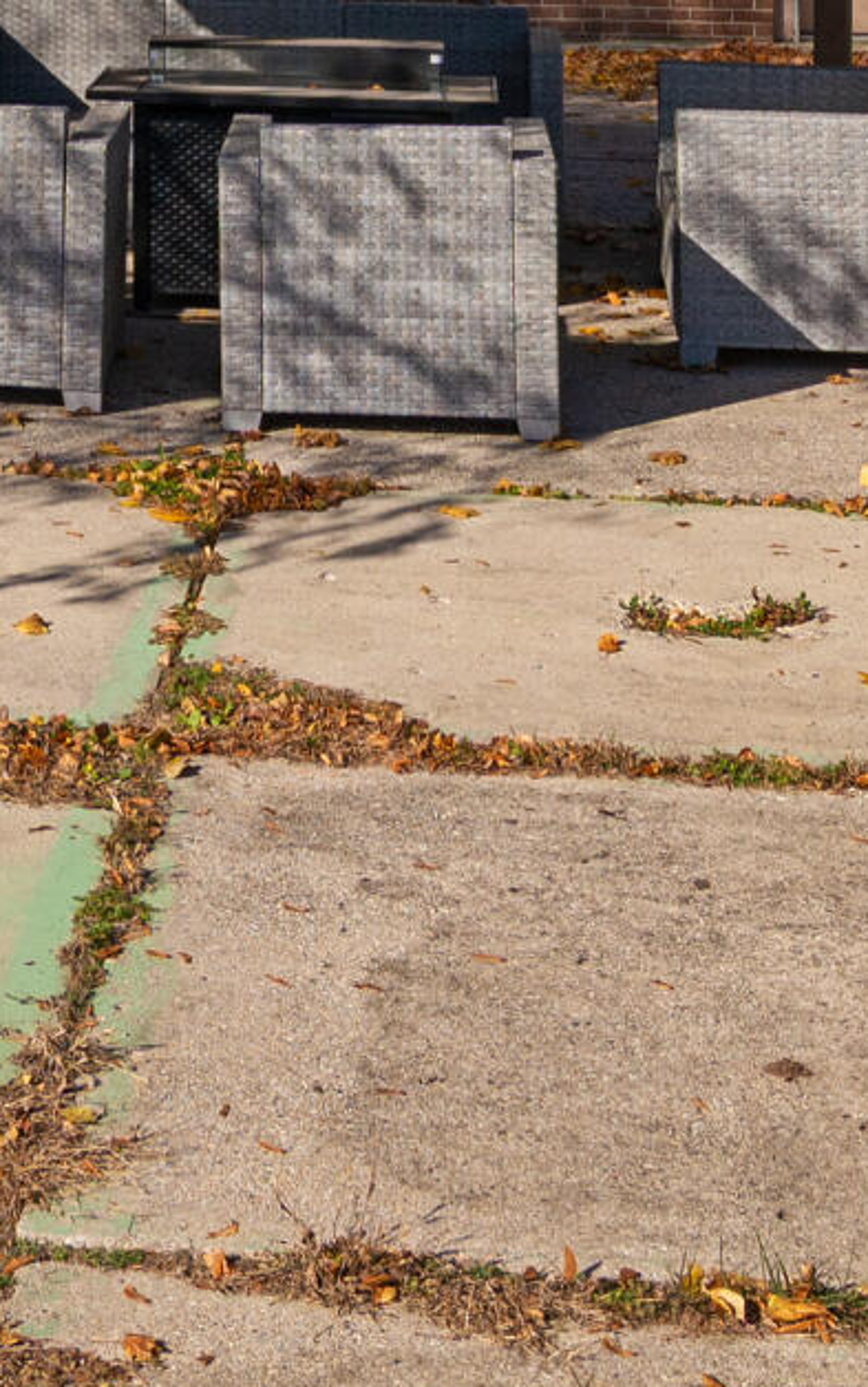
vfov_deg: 13.7
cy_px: -510
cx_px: -66
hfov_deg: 8.9
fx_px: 5521
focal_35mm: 146
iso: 320
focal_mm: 30
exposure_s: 1/2000
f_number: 8
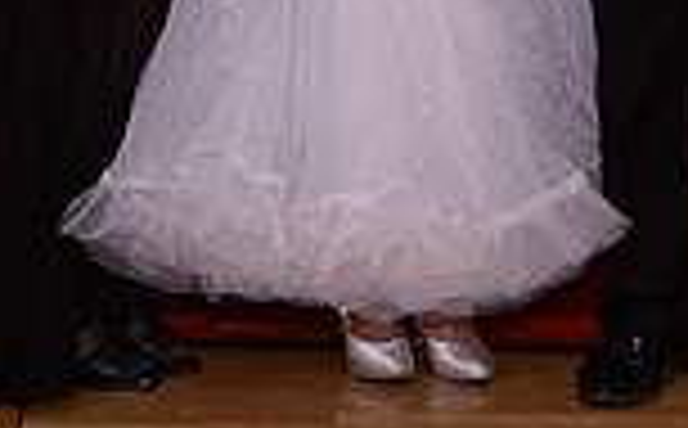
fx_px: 4716
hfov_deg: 8.3
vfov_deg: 5.1
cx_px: 286
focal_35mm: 252
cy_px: -446
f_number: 4
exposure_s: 1/250
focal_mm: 65
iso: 1600
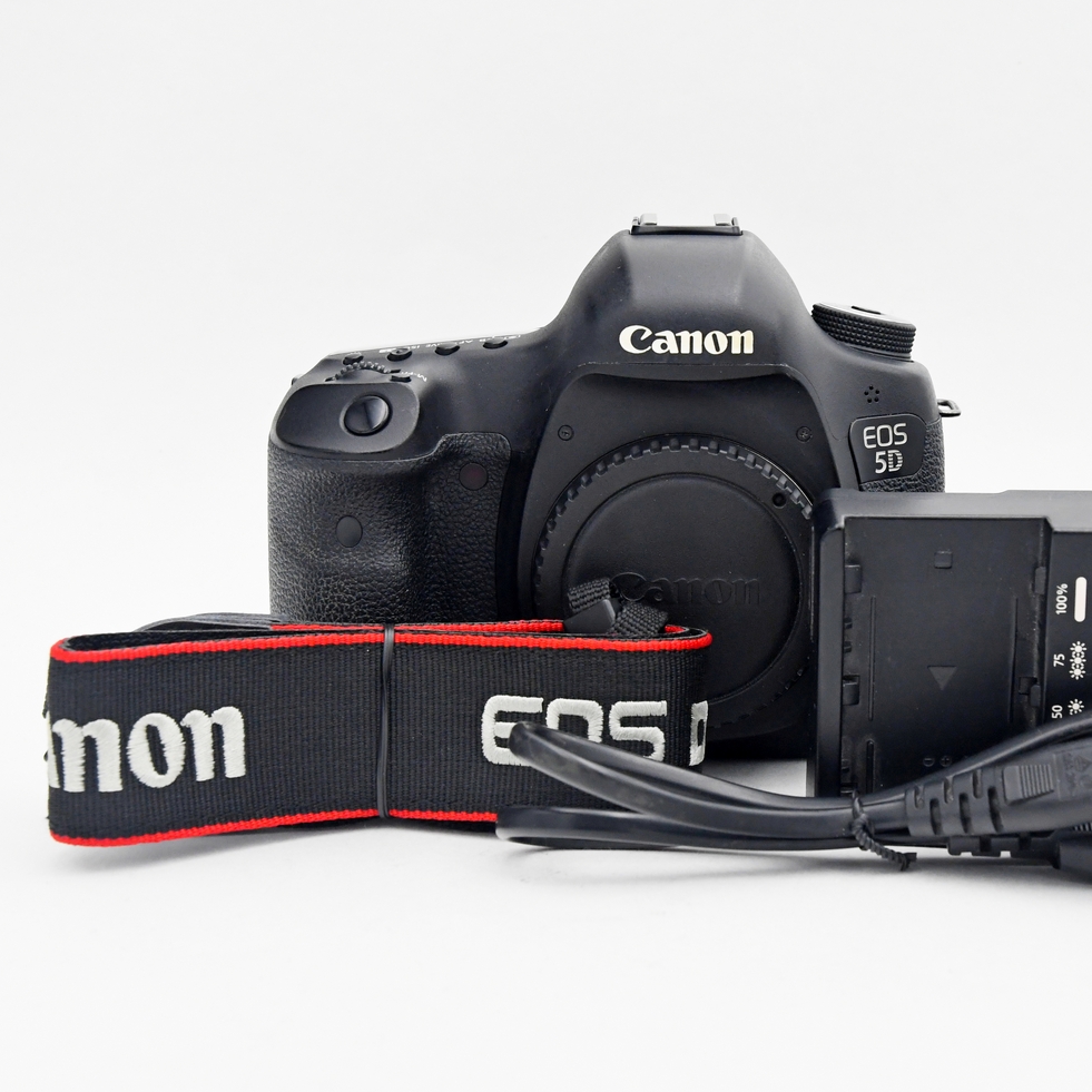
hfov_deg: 22.2
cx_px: 667
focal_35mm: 78
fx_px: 2784
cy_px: 540
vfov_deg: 22.2
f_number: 8
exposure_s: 1/200
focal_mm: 40
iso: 1600
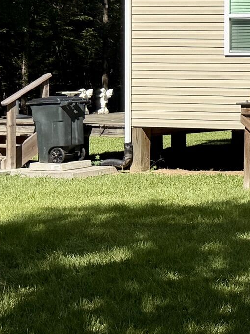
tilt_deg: +0.0
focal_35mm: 108
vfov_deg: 18.0
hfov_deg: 10.8
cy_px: 66
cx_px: 665
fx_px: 1040
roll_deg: -0.3
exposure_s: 1/3953
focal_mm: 6.76
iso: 80
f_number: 1.78
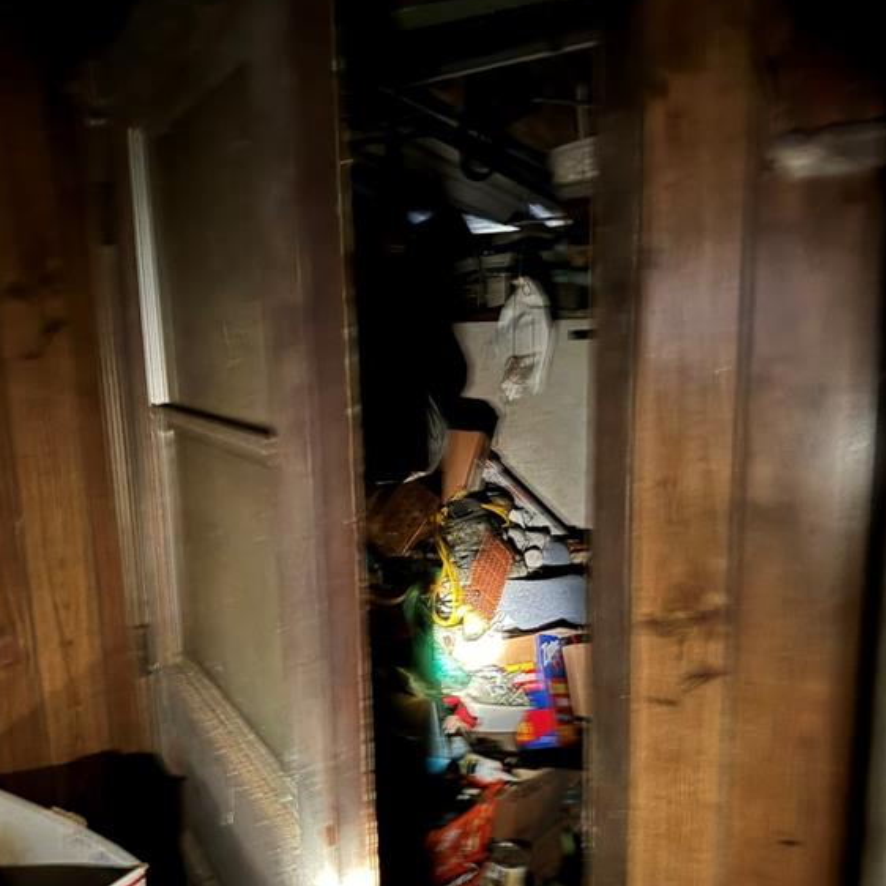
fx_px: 840
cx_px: 441
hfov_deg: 55.6
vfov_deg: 55.5
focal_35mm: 29
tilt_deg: -11.6
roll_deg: +0.0
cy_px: 484
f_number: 1.78
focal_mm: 6.76
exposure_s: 1/5
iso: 2000
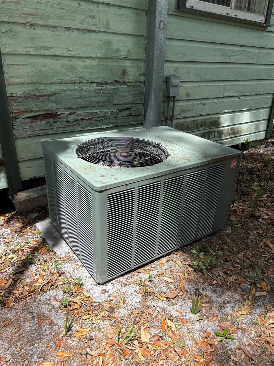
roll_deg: -0.9
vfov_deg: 67.3
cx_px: 137
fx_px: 274
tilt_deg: -20.0
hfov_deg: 53.1
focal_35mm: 26
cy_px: 183
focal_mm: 5.96
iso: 50
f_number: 1.6
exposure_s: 1/1567
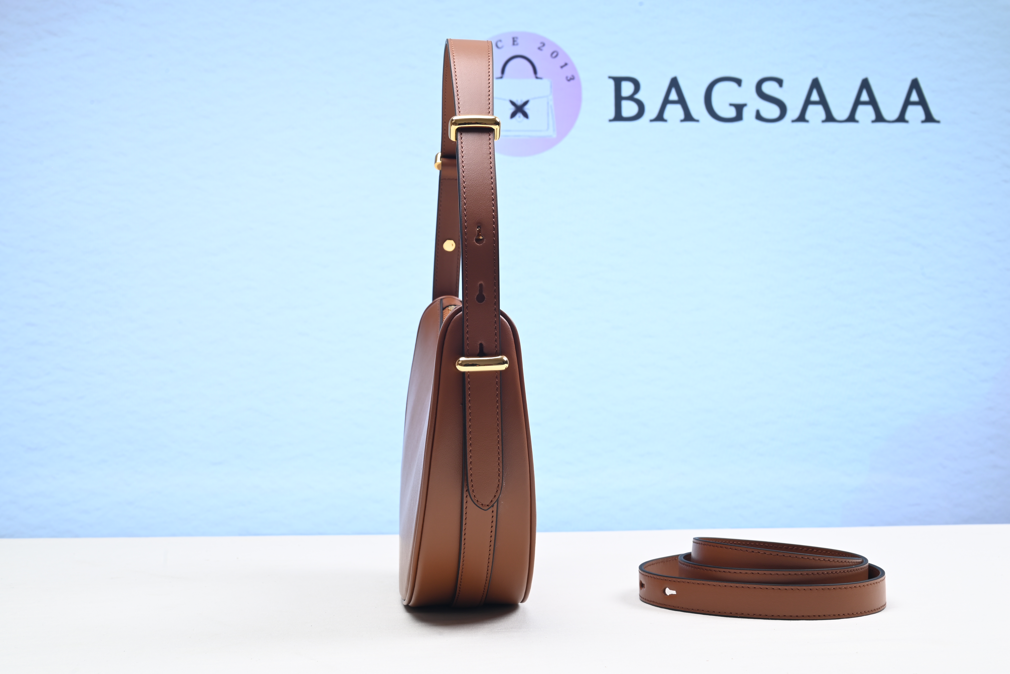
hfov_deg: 47.4
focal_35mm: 41
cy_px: 337
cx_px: 505
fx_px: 1151
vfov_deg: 32.7
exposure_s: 1/2
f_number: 16
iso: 100
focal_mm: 41
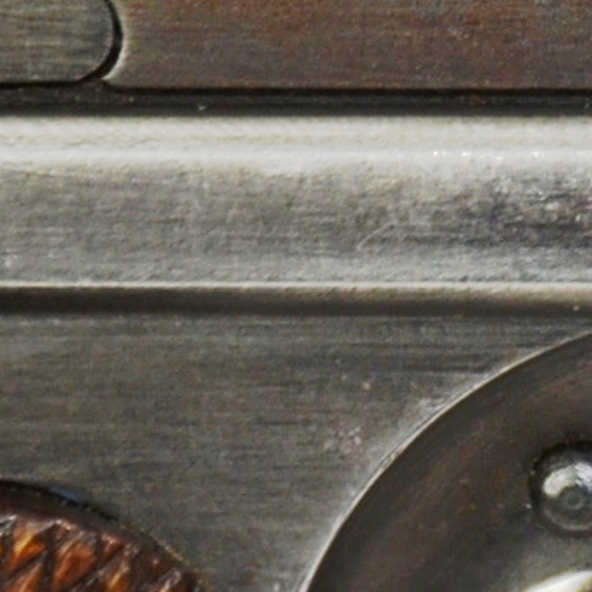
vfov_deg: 1.4
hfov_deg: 1.4
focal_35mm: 1232
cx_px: 1258
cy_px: -193
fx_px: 23838
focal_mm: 135
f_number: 5.6
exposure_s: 1/125
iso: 320
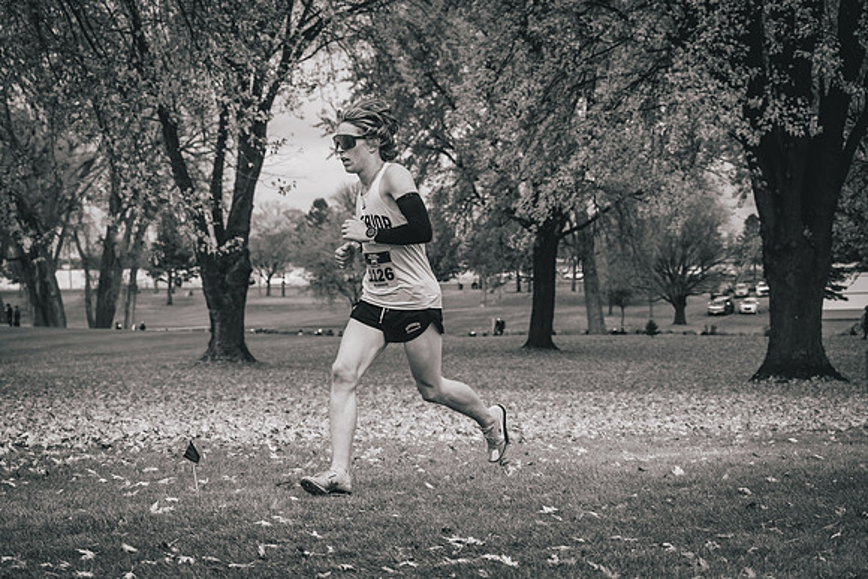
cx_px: 434
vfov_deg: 17.9
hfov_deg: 26.6
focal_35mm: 76
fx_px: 1835
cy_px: 290
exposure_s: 1/800
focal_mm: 76
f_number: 6.3
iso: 400
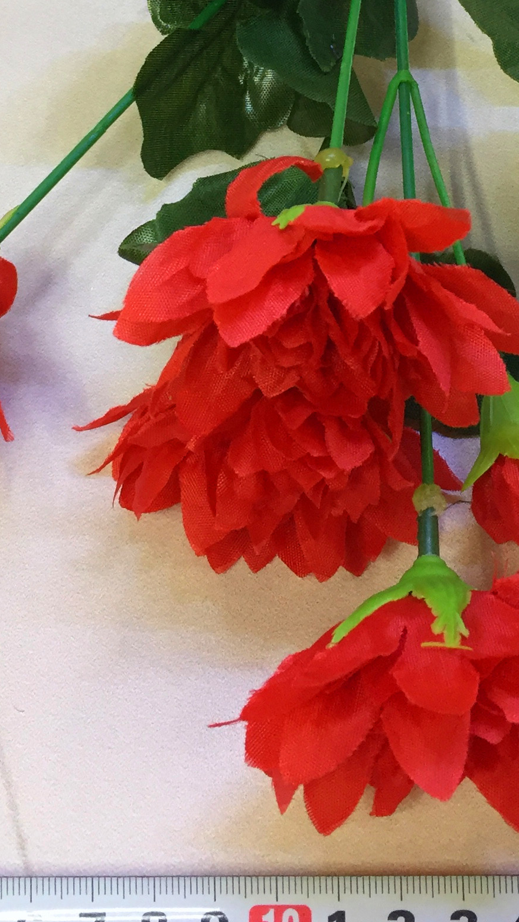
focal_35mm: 66
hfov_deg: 18.3
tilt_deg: -56.6
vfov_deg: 30.1
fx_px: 1614
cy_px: 44
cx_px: 305
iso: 100
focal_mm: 4.15
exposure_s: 1/33
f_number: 2.2
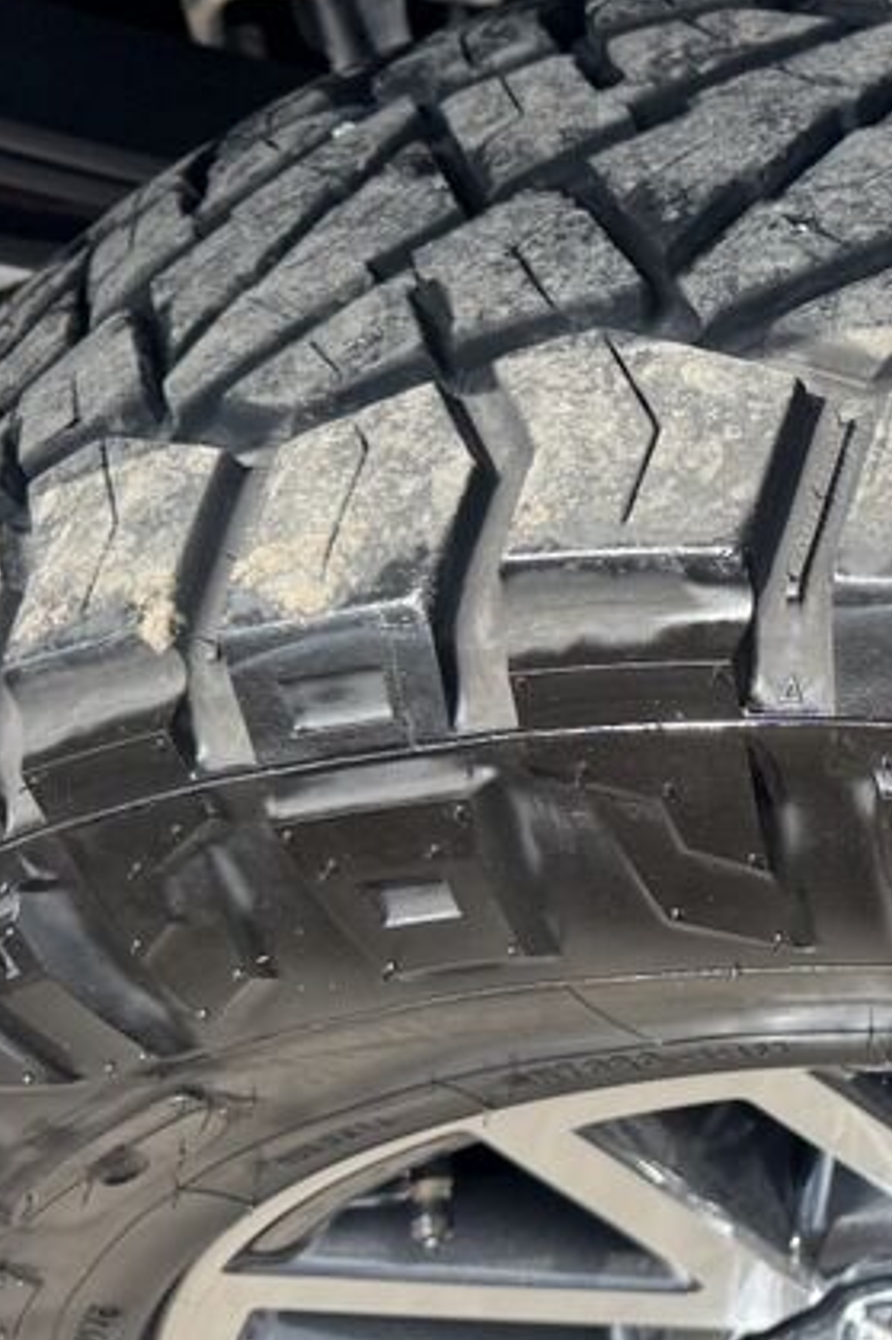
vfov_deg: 32.9
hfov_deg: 19.9
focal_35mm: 61
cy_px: 624
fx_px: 2269
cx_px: 1250
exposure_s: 1/445
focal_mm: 6.76
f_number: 1.78
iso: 80
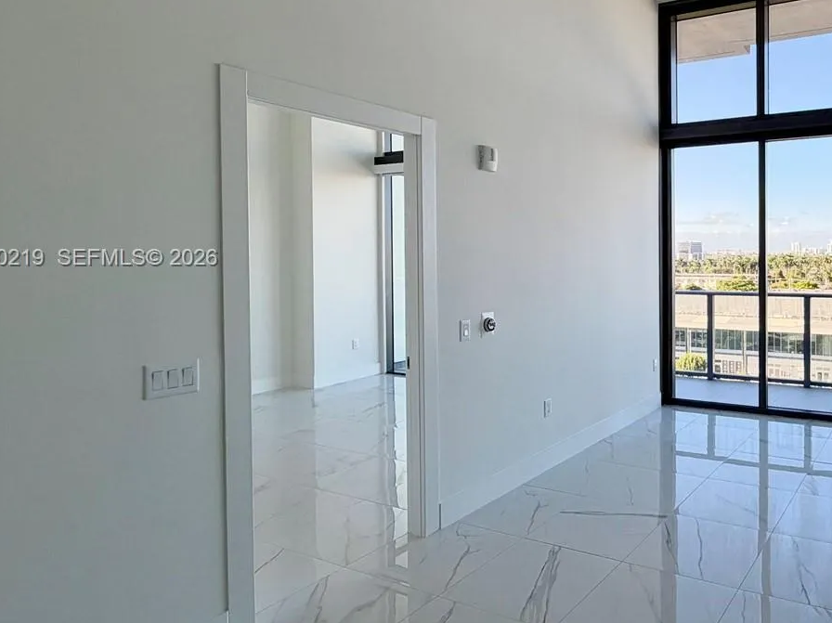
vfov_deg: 54.6
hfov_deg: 63.2
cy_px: 260
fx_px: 601
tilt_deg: -1.0
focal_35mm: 25
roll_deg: +0.0
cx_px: 671
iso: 64
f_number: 2.2
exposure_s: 1/479
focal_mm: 2.22
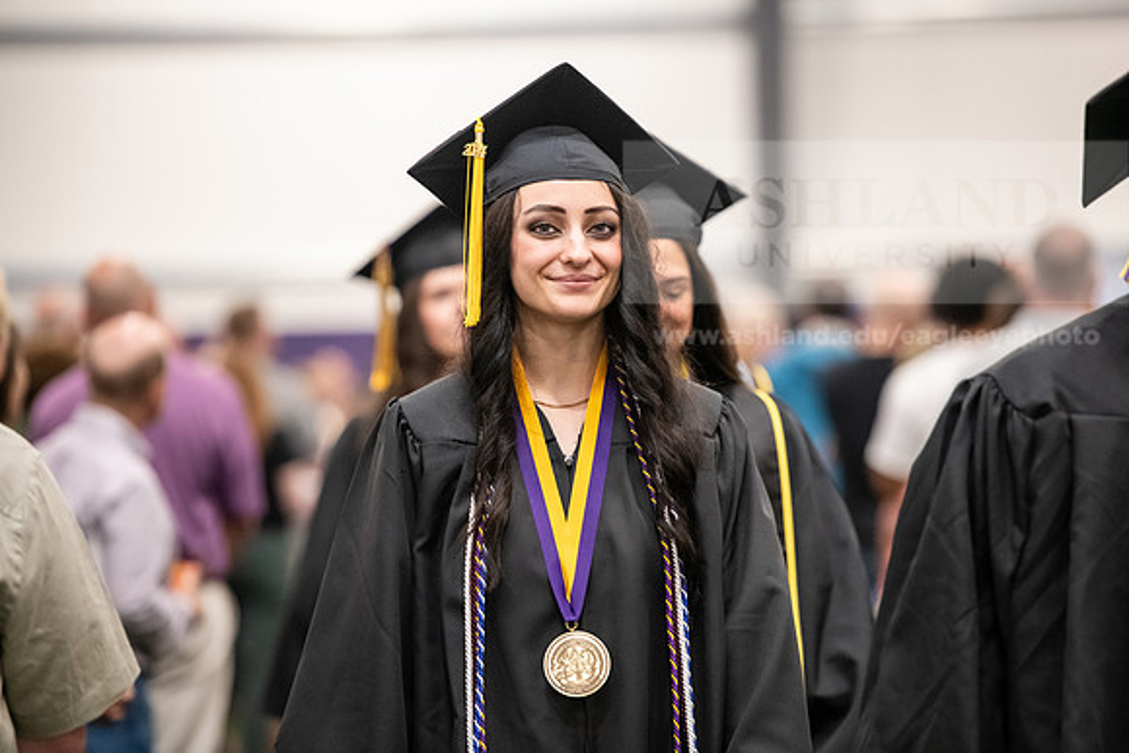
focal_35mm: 185
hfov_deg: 11.1
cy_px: 376
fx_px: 5803
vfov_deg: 7.4
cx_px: 564
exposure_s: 1/200
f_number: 3.2
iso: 3200
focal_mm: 185
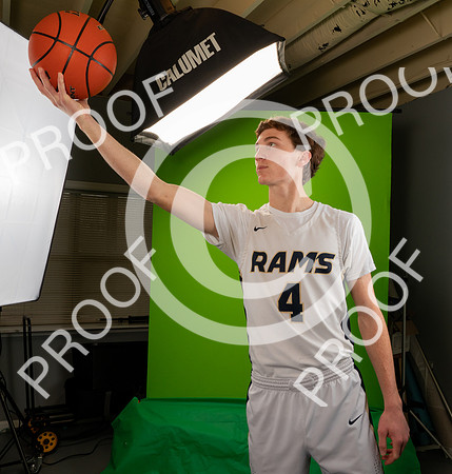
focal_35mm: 33
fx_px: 496
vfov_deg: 51.1
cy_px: 231
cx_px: 247
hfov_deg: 48.9
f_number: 20
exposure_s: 1/60
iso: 800
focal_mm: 24
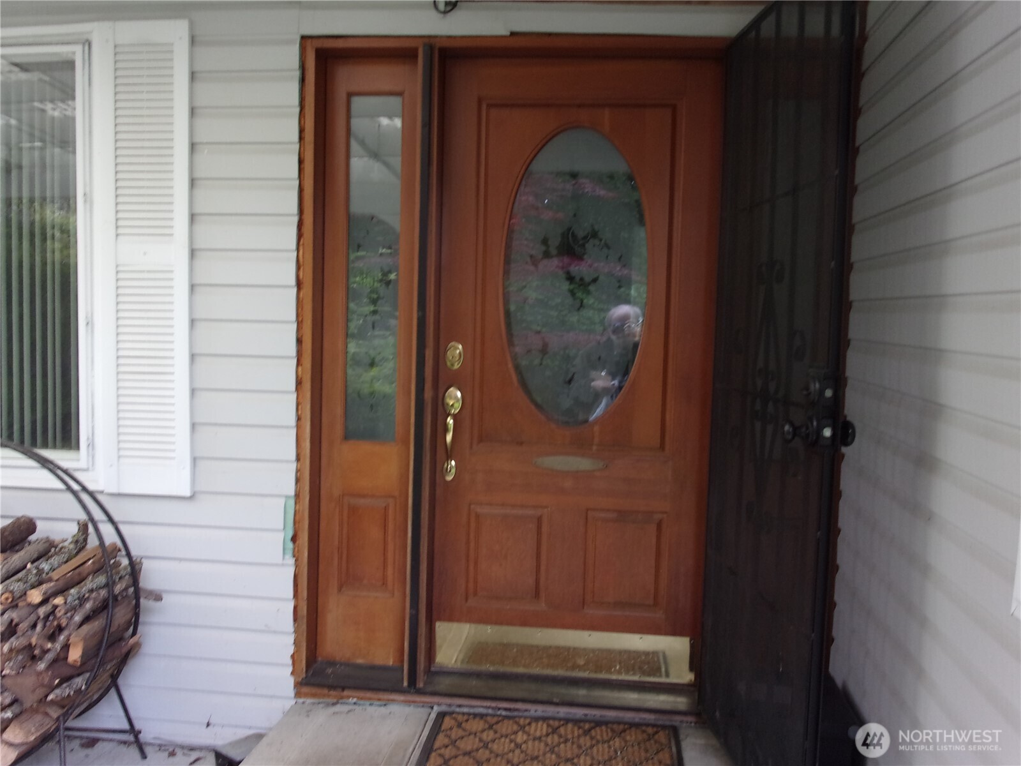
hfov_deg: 51.4
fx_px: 1062
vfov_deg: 39.7
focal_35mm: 36
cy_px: 383
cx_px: 510
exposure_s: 1/34
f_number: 4.5
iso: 111
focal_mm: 6.4
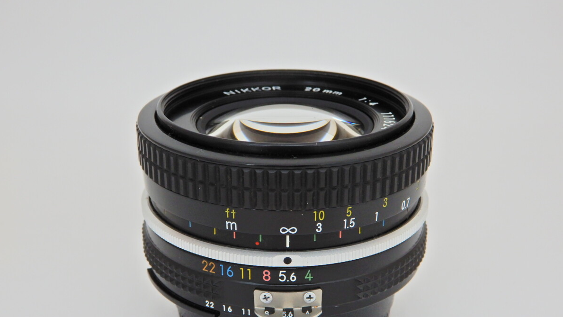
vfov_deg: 21.7
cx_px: 283
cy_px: 212
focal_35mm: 55
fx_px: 821
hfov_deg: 37.8
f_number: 4
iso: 200
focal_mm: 8.9
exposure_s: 1/30
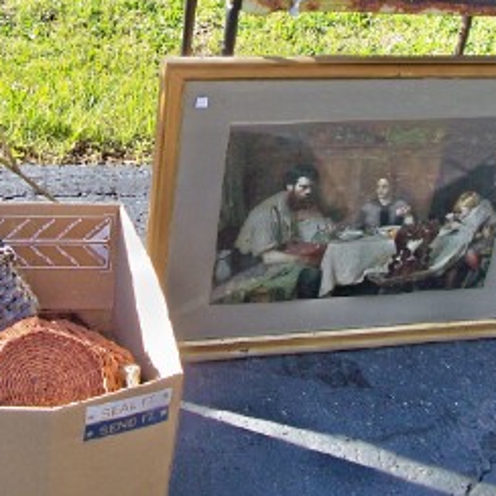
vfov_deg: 26.2
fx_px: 1054
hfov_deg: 26.4
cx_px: 201
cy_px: 124
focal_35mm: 65
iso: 80
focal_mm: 6
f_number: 2.8
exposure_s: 1/250
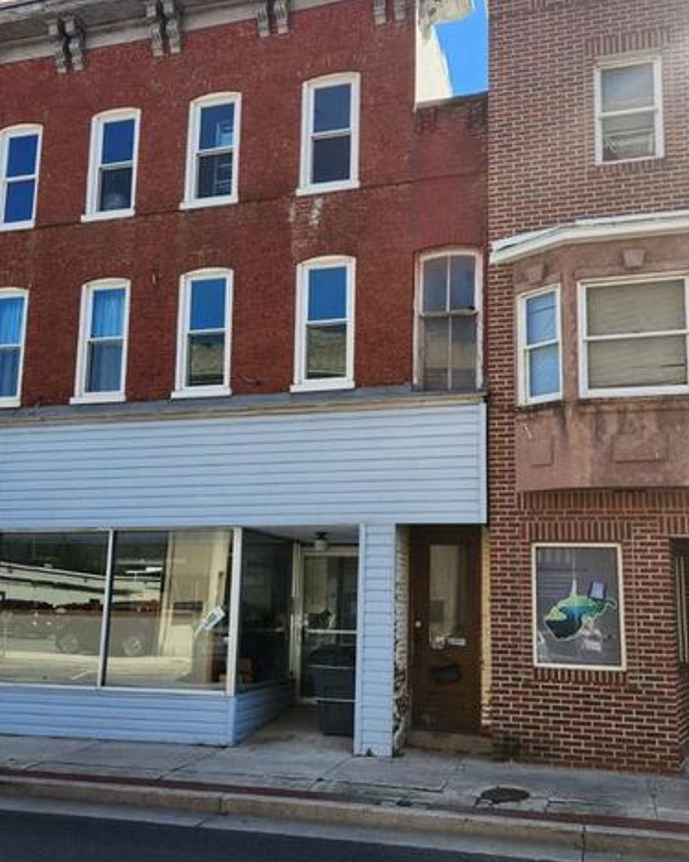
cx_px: 356
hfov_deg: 45.8
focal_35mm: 32
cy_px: 460
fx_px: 816
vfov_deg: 55.6
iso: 20
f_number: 1.8
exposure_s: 1/477
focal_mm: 5.4
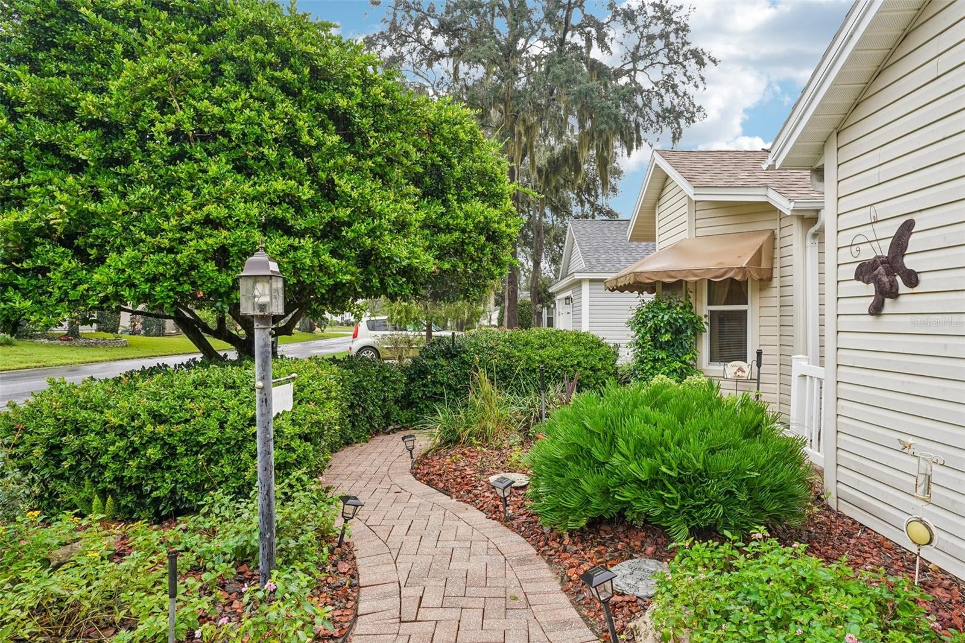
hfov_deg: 76.1
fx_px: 616
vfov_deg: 55.1
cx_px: 482
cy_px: 322
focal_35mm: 23
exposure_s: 1/6
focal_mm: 23
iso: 400
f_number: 20
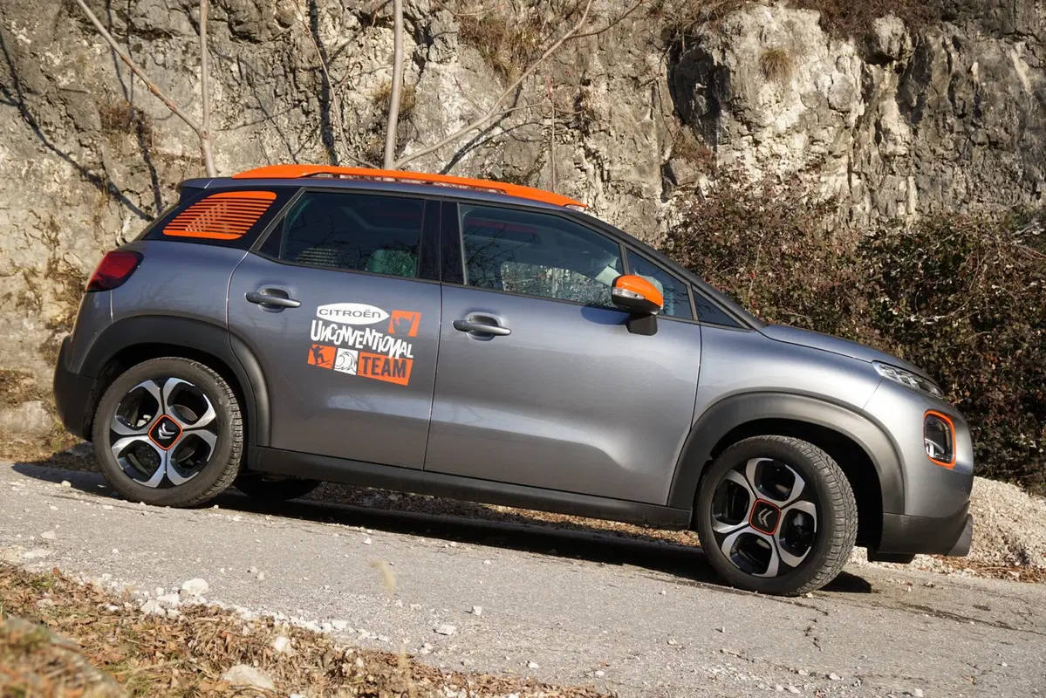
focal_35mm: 39
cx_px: 523
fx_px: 1133
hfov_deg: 49.5
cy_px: 349
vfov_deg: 34.2
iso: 100
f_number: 4.5
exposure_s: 1/320
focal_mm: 26
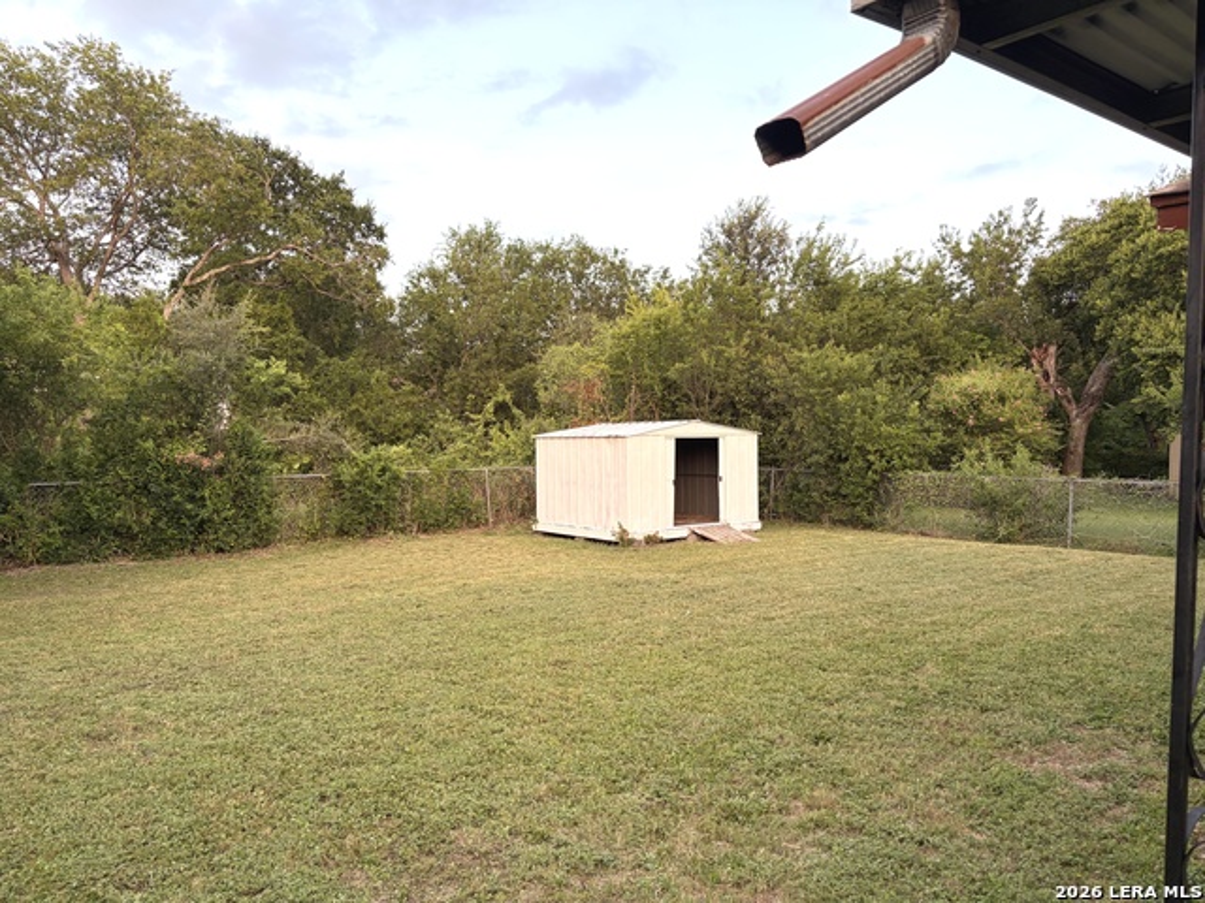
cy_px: 452
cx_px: 602
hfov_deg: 67.3
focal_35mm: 26
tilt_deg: -1.6
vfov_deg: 53.1
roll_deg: -0.4
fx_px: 905
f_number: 1.6
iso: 50
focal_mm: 5.96
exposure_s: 1/183
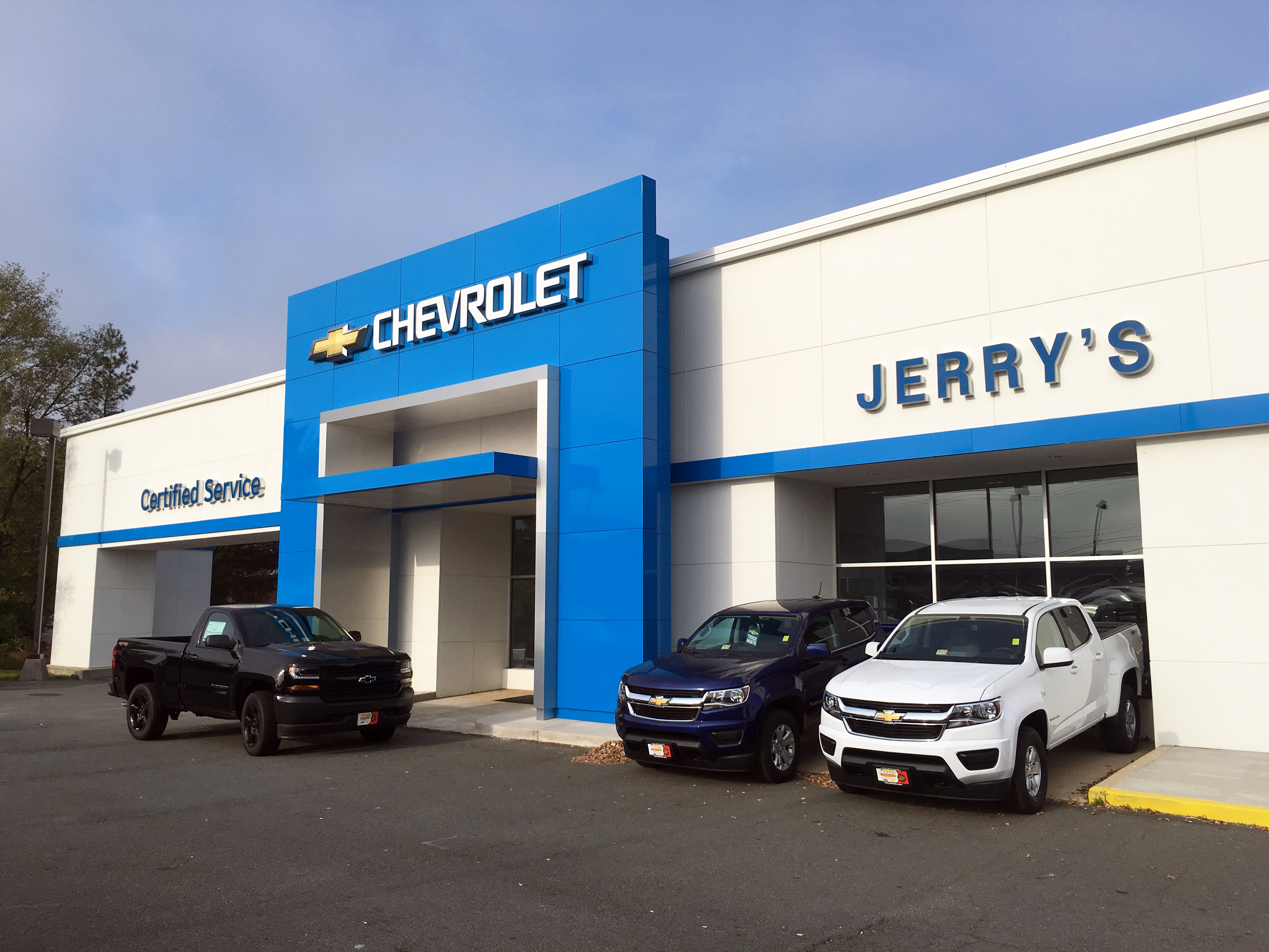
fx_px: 1063
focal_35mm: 29
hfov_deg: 61.7
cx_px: 634
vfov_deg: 48.2
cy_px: 476
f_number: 2.2
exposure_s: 1/1876
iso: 25
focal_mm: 4.15
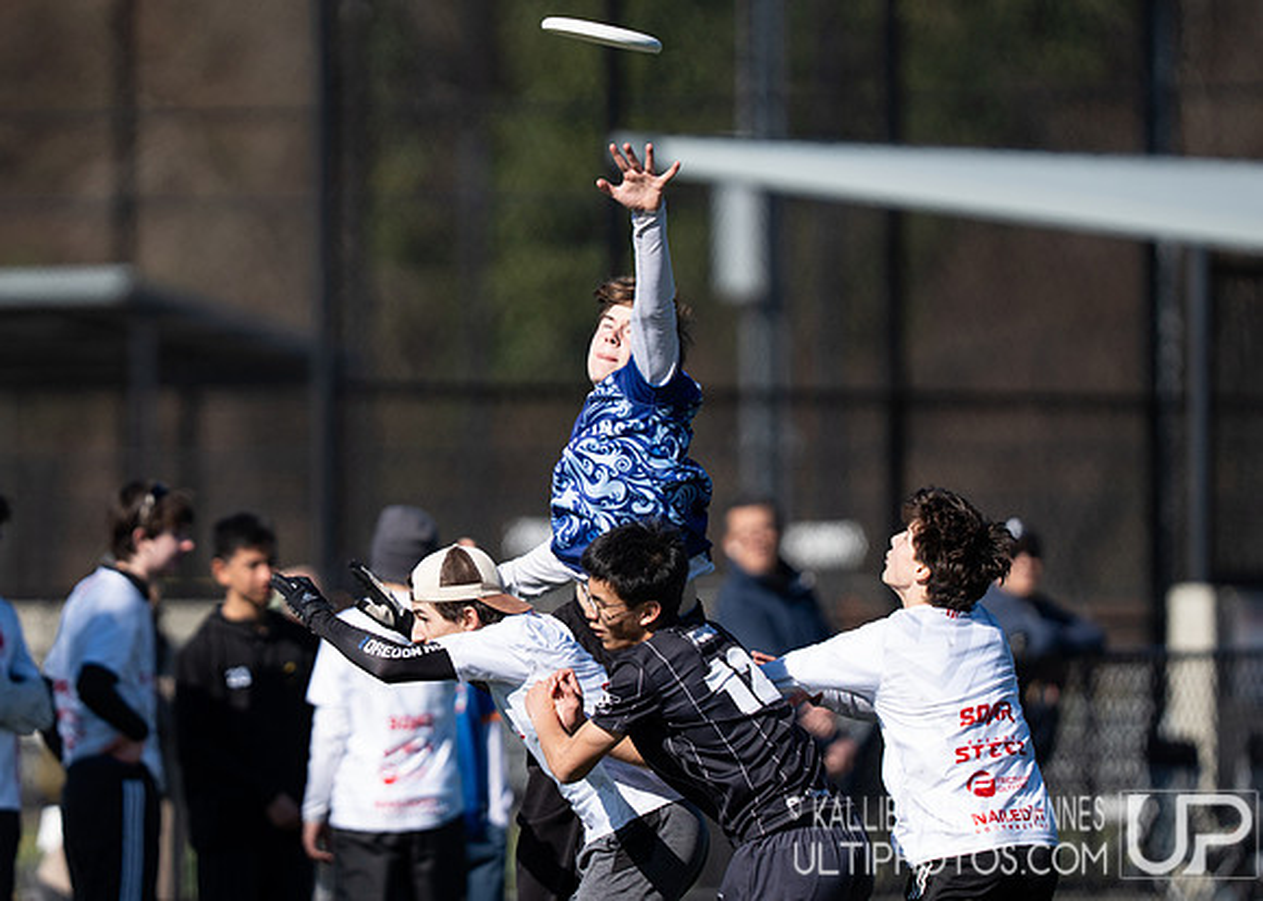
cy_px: 535
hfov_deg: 3.9
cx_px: 577
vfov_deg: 2.8
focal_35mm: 513
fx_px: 18391
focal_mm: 400
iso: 200
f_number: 3.2
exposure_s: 1/3200
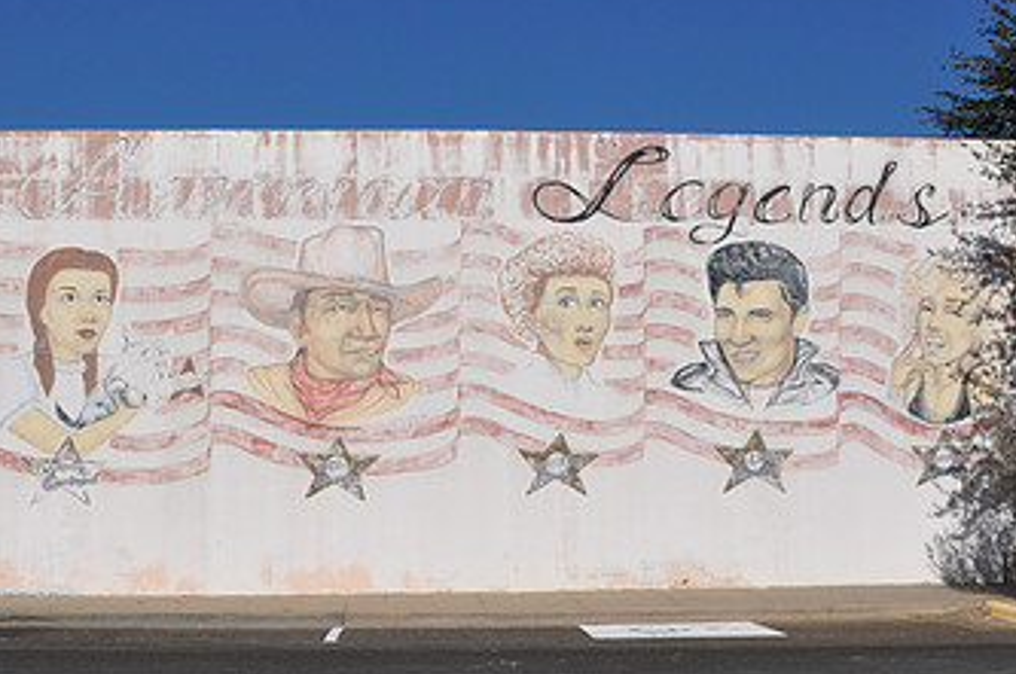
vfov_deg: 28.6
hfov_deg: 41.9
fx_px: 1325
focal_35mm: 47
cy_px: 346
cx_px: 461
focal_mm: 18
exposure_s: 1/250
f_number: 16
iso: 200
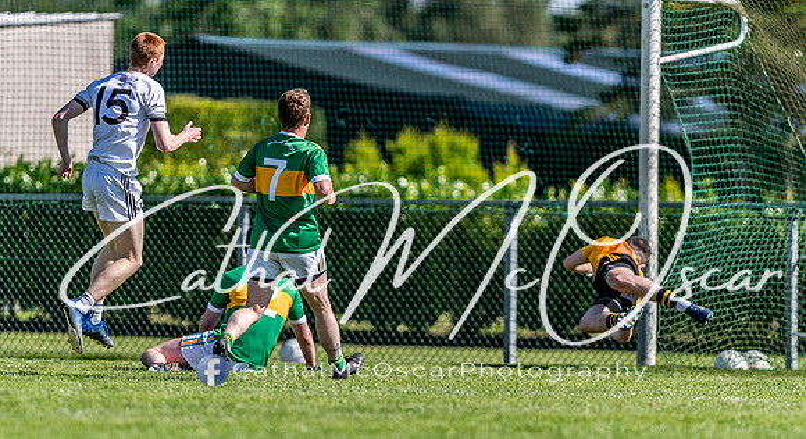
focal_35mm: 518
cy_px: 283
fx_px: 10996
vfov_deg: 2.3
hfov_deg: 4.2
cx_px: 382
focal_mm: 300
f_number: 2.8
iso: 100
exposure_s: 1/2000
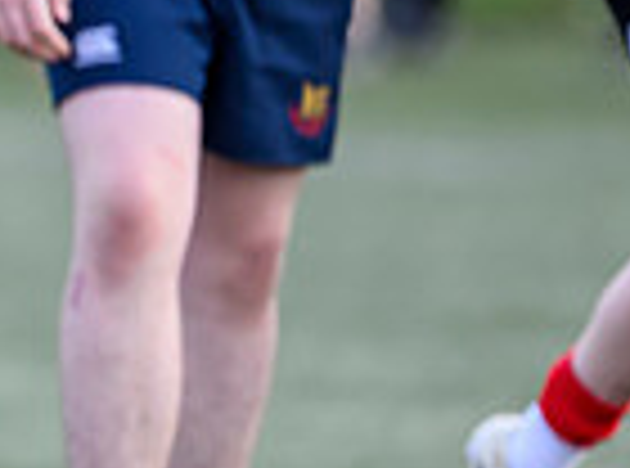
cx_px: -891
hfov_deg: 1.0
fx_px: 36075
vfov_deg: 0.7
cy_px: -31
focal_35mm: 1989
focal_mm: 400
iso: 500
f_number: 2.8
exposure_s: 1/1600
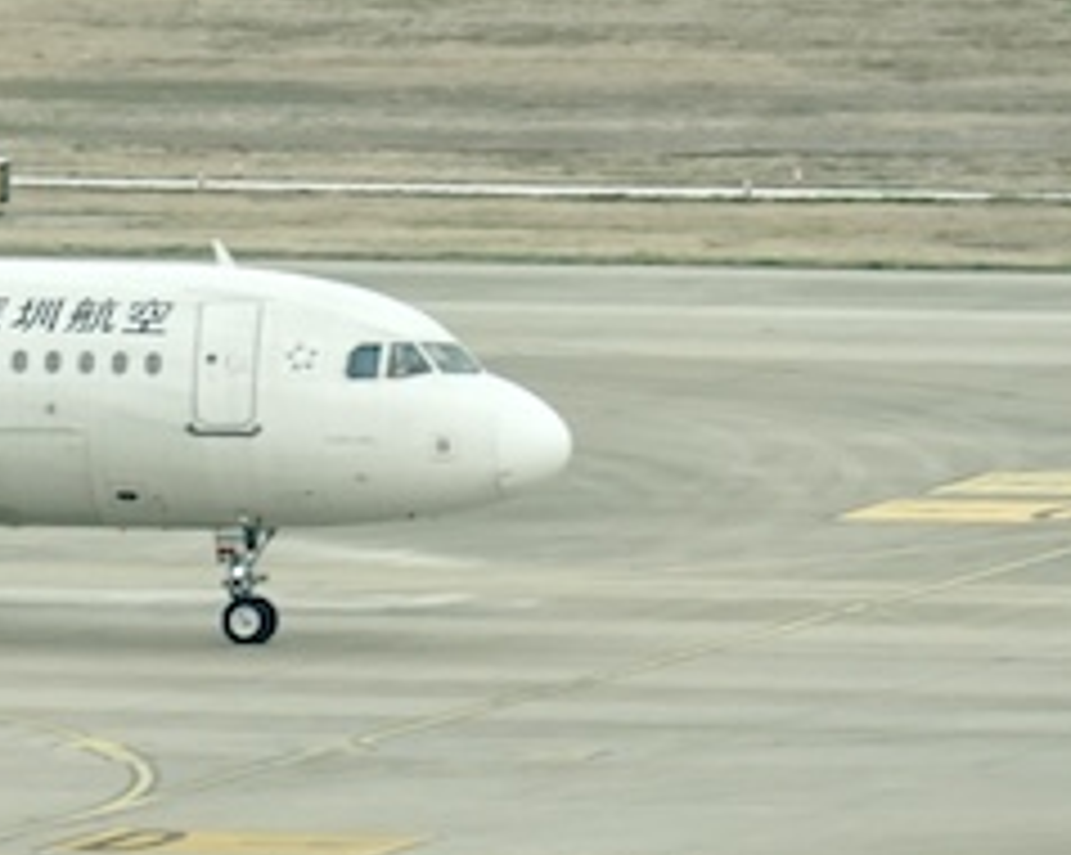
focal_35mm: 948
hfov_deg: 2.0
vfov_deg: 1.6
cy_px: 250
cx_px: -594
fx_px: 30025
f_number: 5.6
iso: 500
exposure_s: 1/400
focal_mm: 300
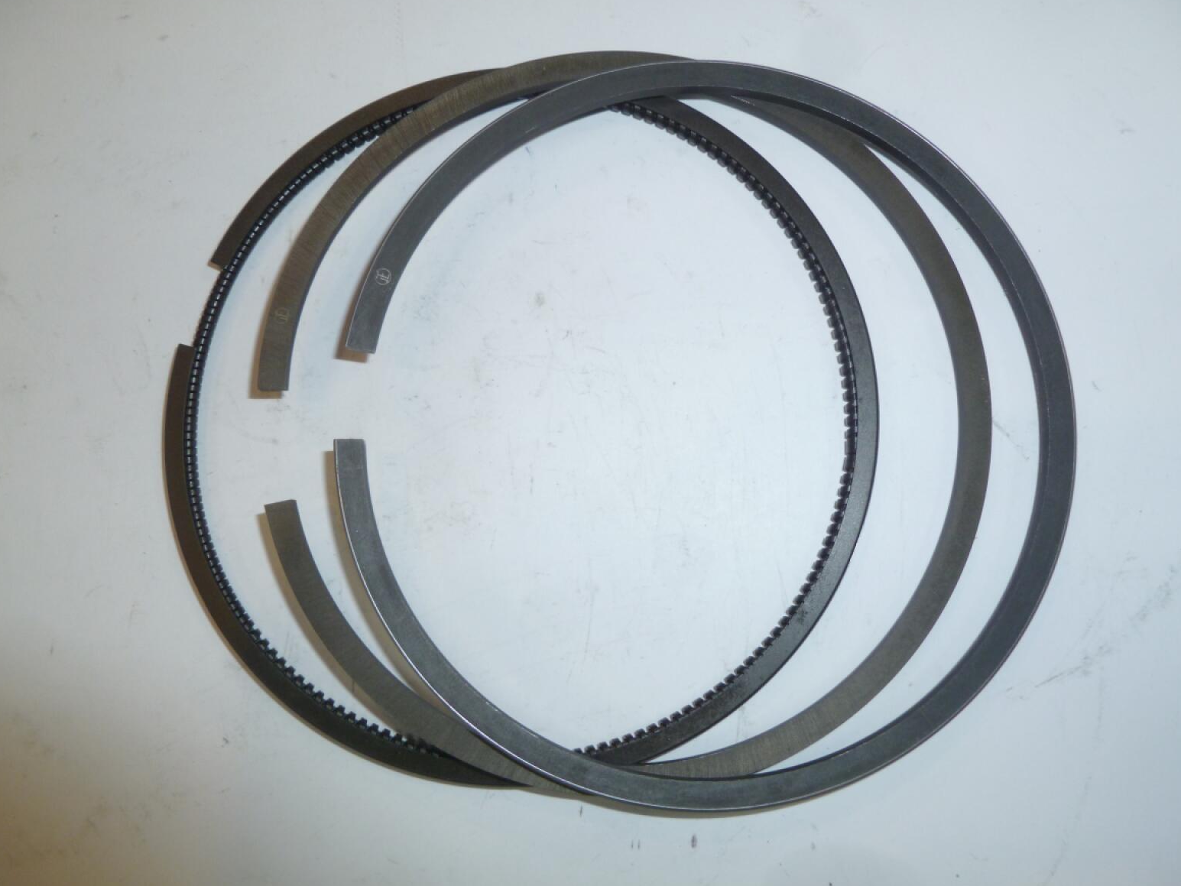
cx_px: 590
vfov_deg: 48.2
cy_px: 448
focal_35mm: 29
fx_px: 989
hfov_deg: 61.7
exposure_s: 1/30
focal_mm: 5
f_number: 3.3
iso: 100
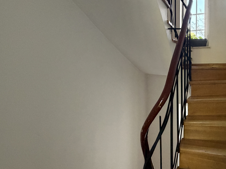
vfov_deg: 54.6
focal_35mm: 25
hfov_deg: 62.6
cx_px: 186
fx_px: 163
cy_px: 70
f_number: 2.2
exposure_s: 1/60
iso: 500
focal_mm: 2.22
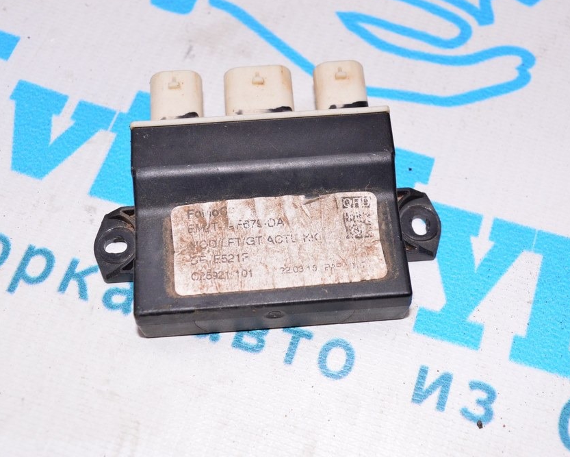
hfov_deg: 35.0
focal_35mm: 54
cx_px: 305
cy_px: 224
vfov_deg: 28.3
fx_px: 904
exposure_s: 1/200
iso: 1600
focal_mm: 31
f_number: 8
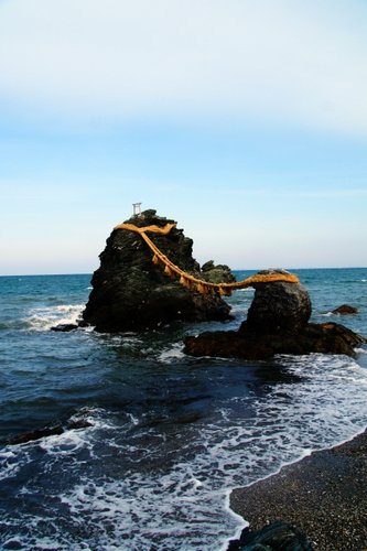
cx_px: 184
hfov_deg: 47.9
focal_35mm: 27
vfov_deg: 67.4
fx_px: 413
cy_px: 276
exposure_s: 1/640
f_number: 8
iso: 200
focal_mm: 18
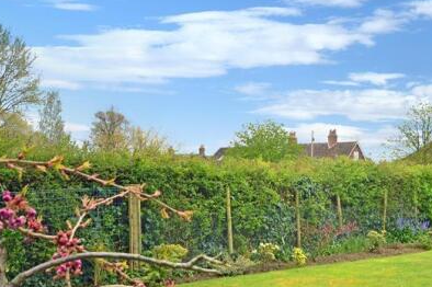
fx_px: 599
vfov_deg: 26.9
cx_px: 325
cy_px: 177
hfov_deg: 38.6
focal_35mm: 50
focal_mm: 20
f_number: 6.3
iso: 400
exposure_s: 1/320
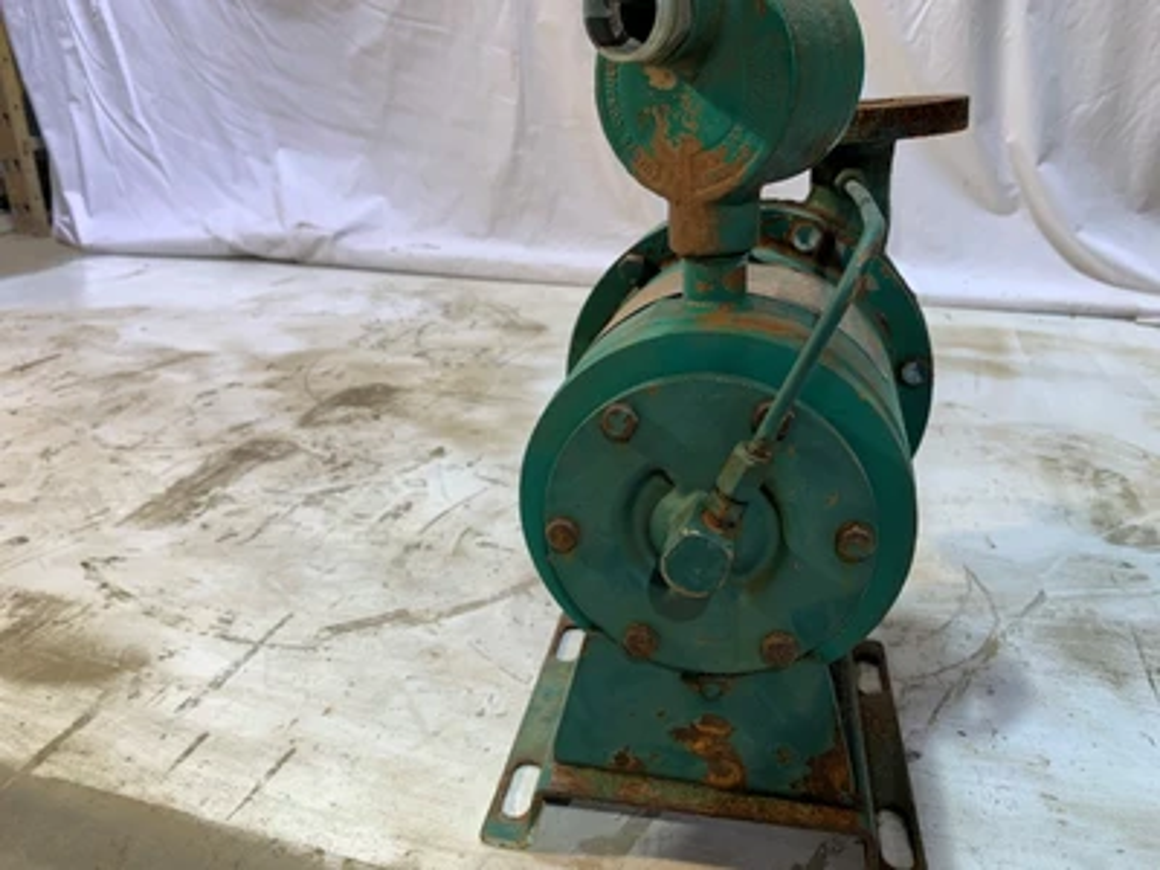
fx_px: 871
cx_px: 580
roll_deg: +1.0
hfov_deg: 67.3
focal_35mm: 26
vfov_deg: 53.1
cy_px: 435
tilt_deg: -24.3
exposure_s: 1/60
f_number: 1.8
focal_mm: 4.25
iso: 64
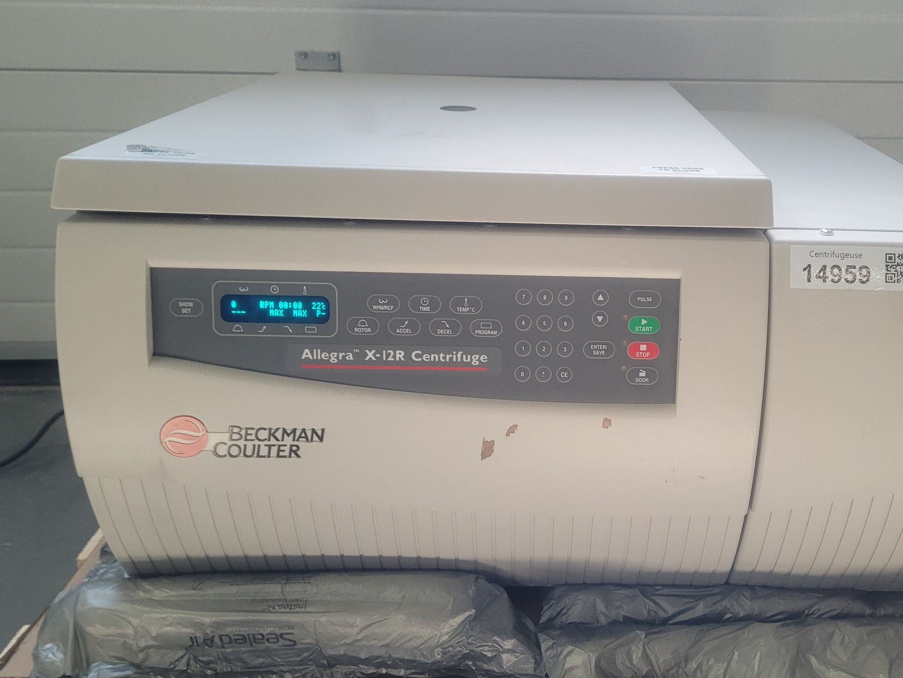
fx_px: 835
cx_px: 549
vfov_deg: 44.1
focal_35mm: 32
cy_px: 312
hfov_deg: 56.3
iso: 200
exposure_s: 1/100
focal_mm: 5.4
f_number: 1.8
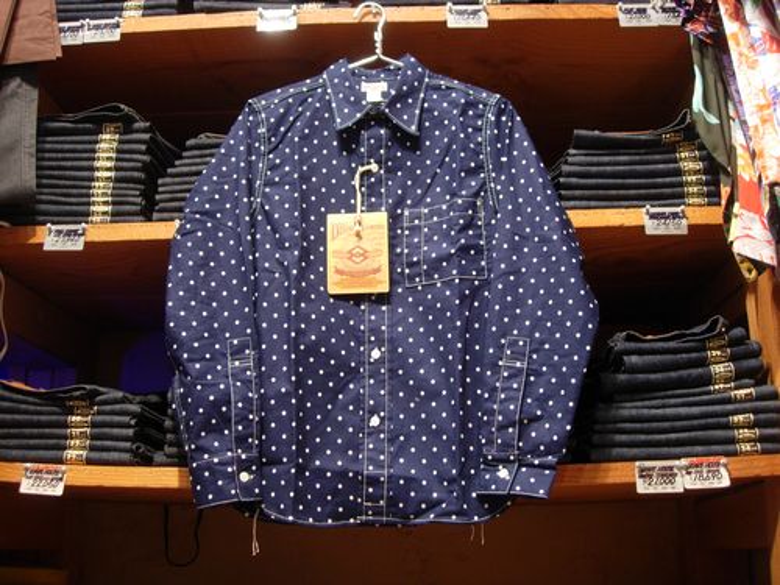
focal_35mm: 38
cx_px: 390
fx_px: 856
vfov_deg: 37.7
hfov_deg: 49.0
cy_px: 292
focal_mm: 7.8
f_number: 2.8
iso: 137
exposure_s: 1/4
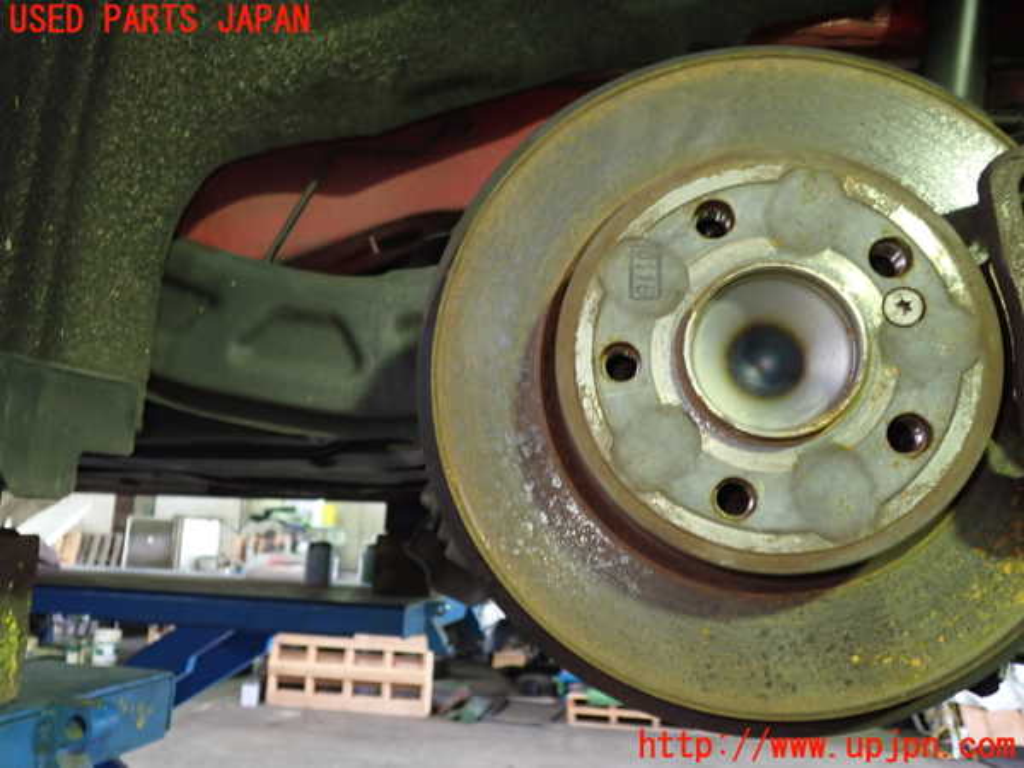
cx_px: 512
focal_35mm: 30
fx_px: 887
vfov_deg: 46.8
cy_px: 384
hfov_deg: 60.0
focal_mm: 5.4
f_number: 2.3
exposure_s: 1/30
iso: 500
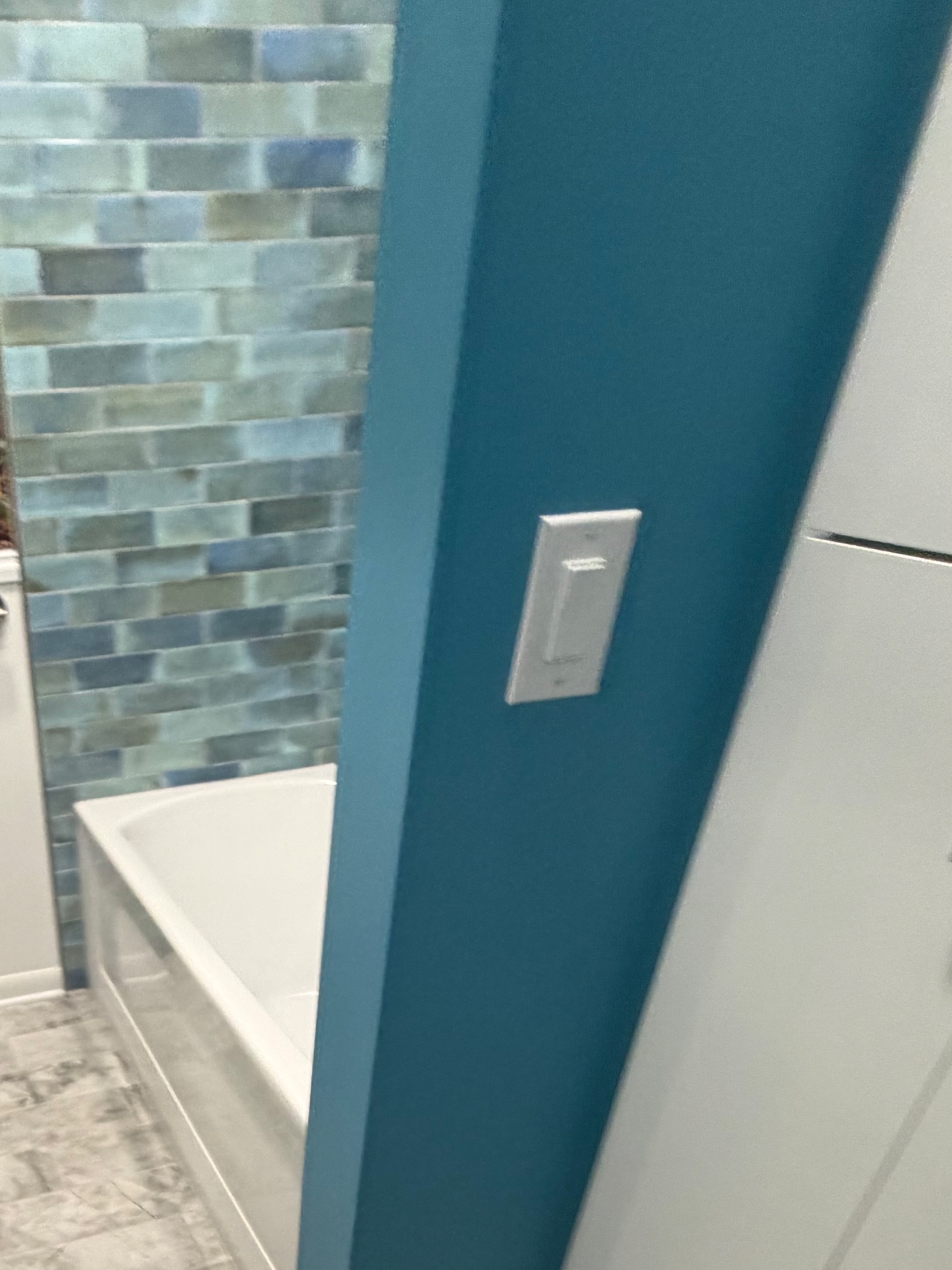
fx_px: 1027
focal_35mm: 28
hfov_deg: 46.1
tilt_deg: -39.0
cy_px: 1164
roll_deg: +5.3
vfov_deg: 54.5
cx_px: 138
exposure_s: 1/60
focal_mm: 2.22
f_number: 2.2
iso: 200
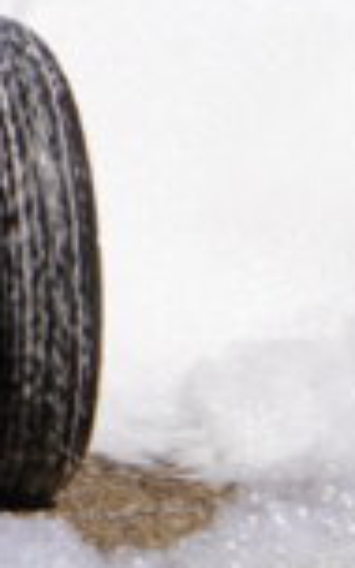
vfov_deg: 1.7
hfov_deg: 1.1
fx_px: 18777
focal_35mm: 1213
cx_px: -994
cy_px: -338
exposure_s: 1/1000
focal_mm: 94
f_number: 5.6
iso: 100
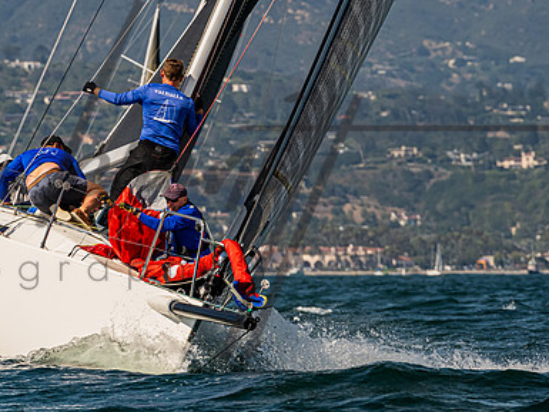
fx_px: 7076
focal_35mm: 446
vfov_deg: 3.3
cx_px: 197
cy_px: 136
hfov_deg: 4.4
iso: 500
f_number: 8
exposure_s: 1/2500
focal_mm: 240
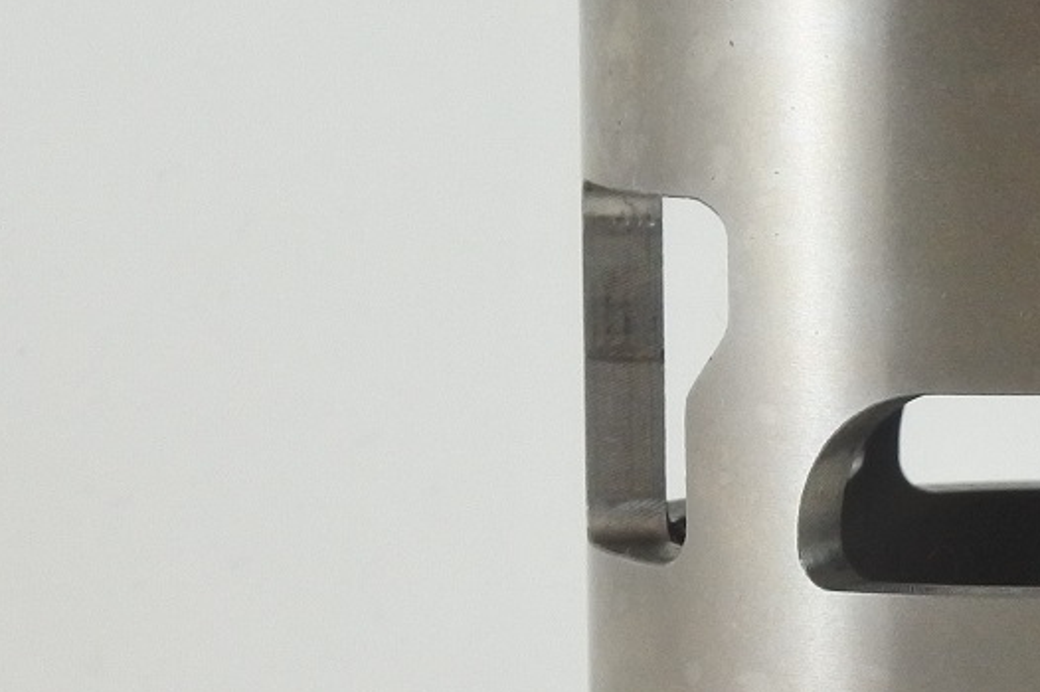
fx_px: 6236
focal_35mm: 216
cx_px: 718
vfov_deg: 6.3
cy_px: 561
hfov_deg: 9.5
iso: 640
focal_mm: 24
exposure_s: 1/125
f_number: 5
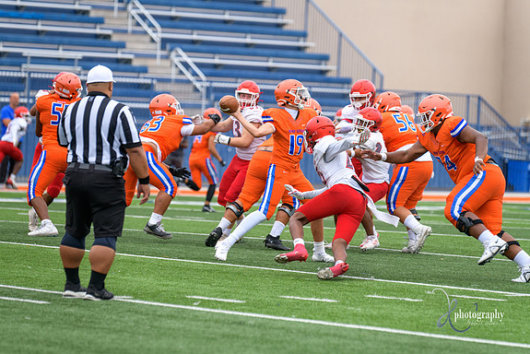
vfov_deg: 5.7
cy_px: 177
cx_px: 264
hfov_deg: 8.5
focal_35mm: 242
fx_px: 3564
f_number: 3.5
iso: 560
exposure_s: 1/1000
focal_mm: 240
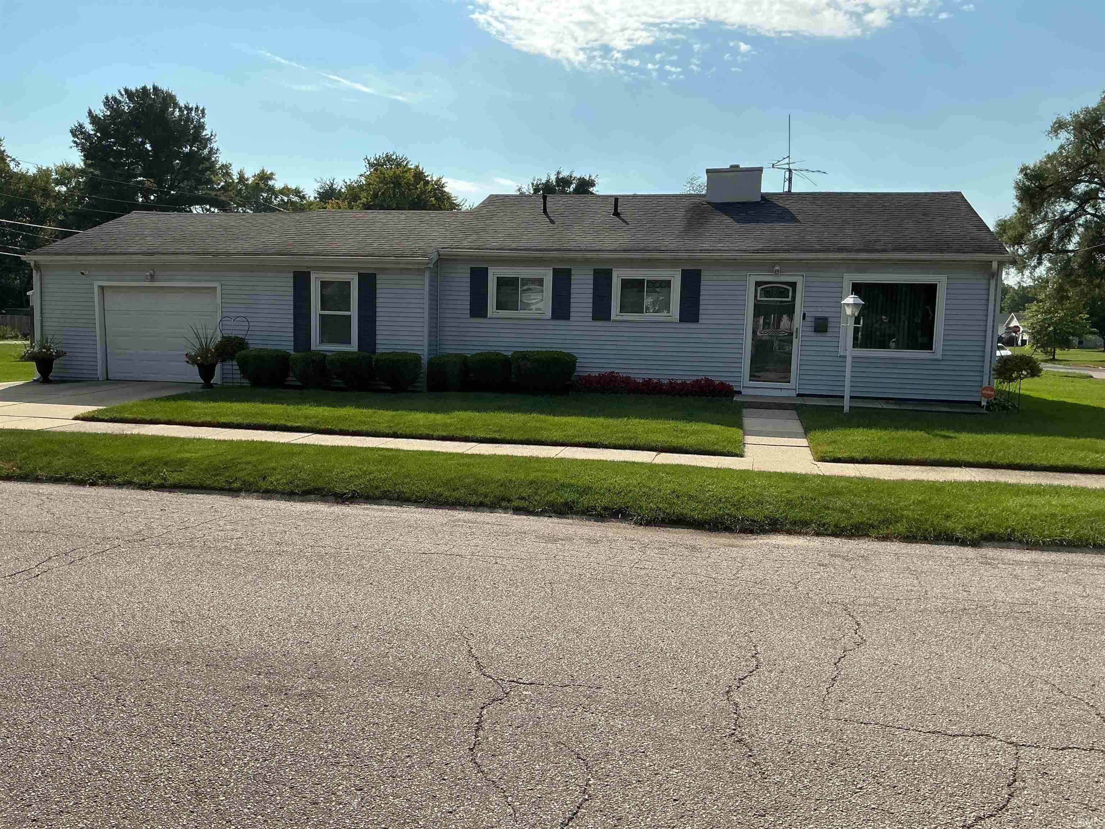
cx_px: 552
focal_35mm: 29
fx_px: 926
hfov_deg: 61.7
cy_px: 414
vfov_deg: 48.2
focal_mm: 3
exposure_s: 1/2801
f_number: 1.8
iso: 25
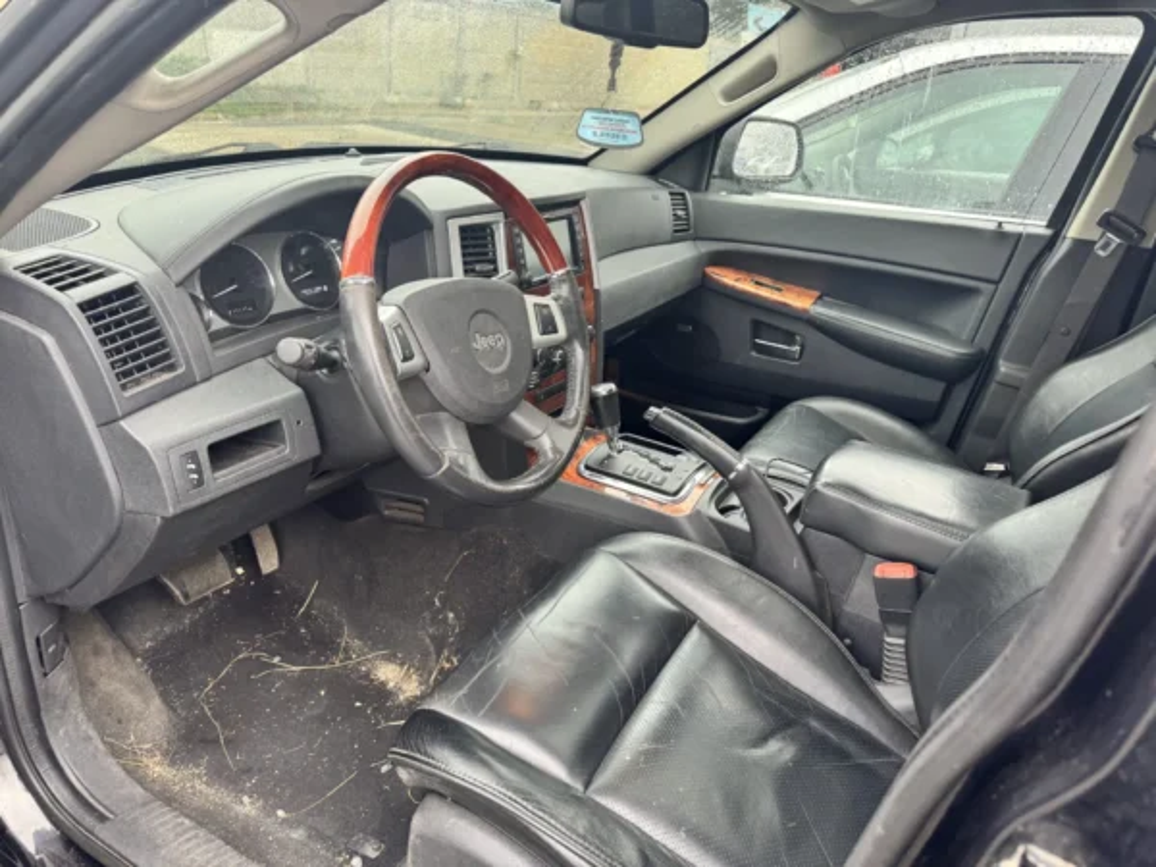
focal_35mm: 24
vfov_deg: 56.8
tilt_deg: -24.3
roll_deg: -4.2
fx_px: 801
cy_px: 434
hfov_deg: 71.6
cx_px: 578
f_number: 1.78
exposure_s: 1/121
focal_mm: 6.76
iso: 100
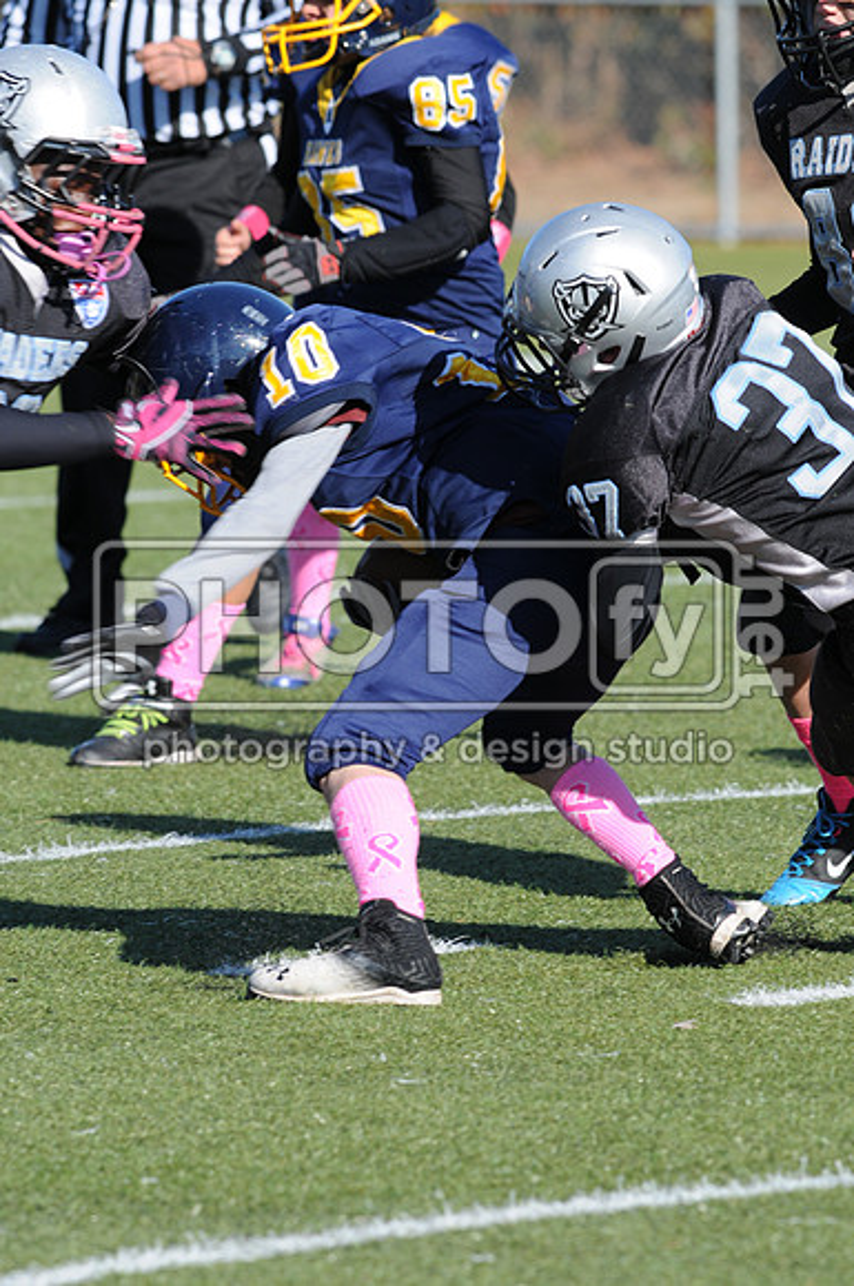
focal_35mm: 450
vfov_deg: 4.6
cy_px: 643
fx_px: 16059
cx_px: 427
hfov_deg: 3.0
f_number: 7.1
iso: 200
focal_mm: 300
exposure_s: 1/500
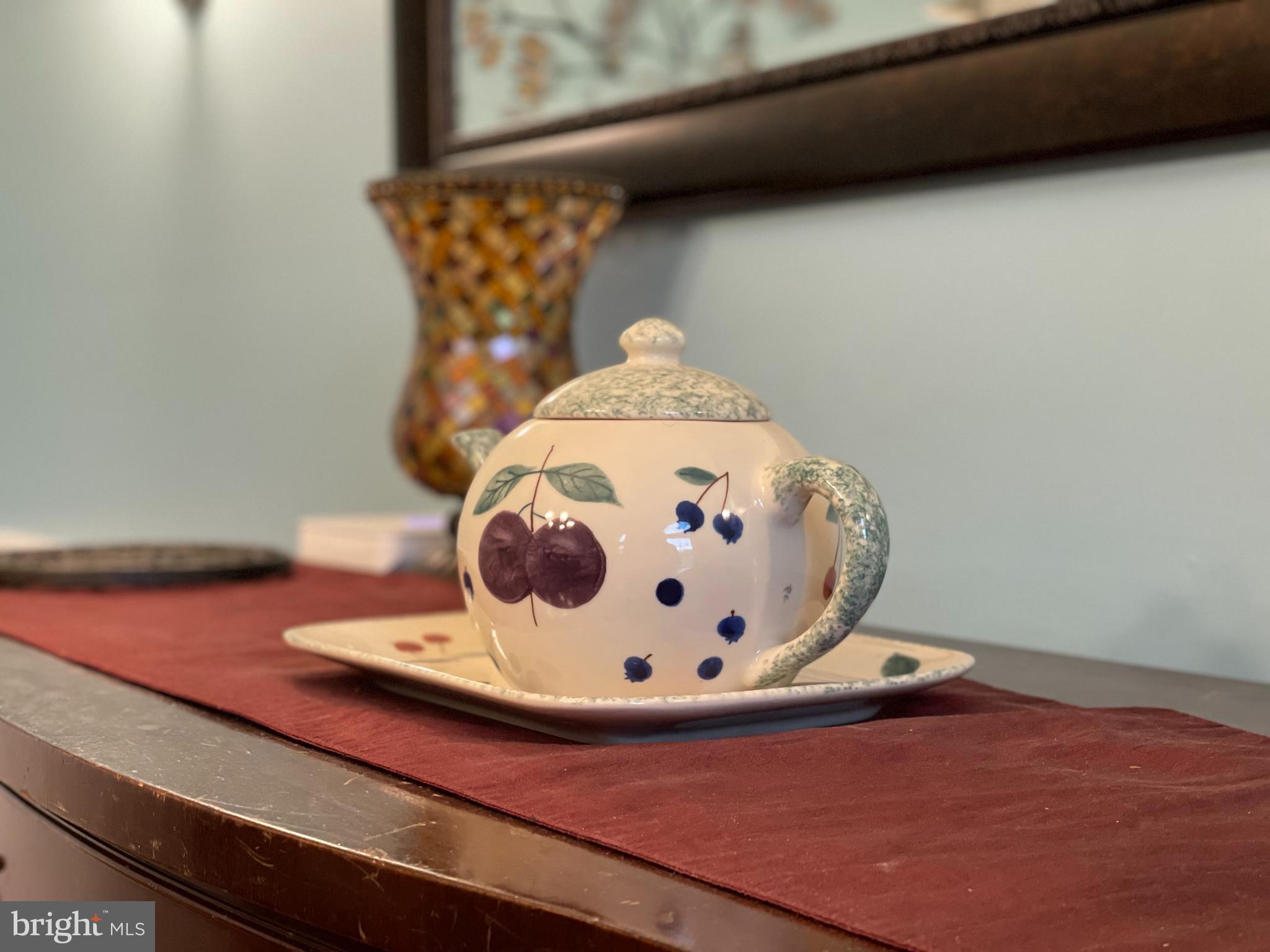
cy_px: 476
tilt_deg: -1.7
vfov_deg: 28.0
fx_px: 1908
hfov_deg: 36.8
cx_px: 635
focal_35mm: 52
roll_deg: +0.9
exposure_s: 1/40
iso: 250
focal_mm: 6
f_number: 2
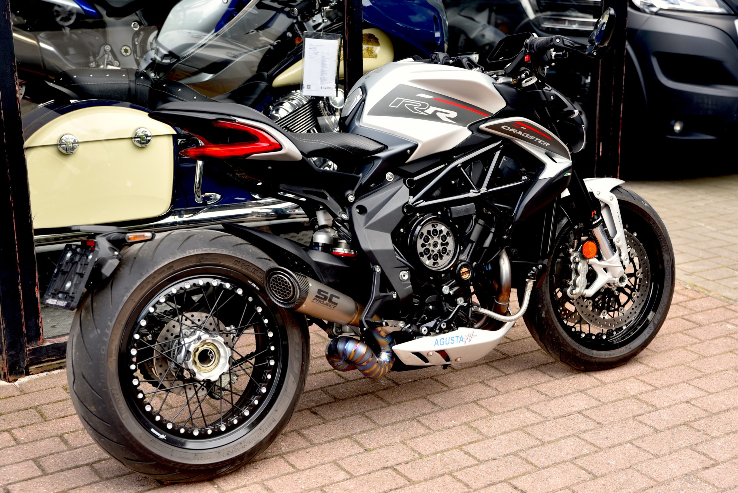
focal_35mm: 58
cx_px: 369
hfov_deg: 34.5
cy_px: 246
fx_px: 1189
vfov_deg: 23.4
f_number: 4
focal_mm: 58
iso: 100
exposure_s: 1/60
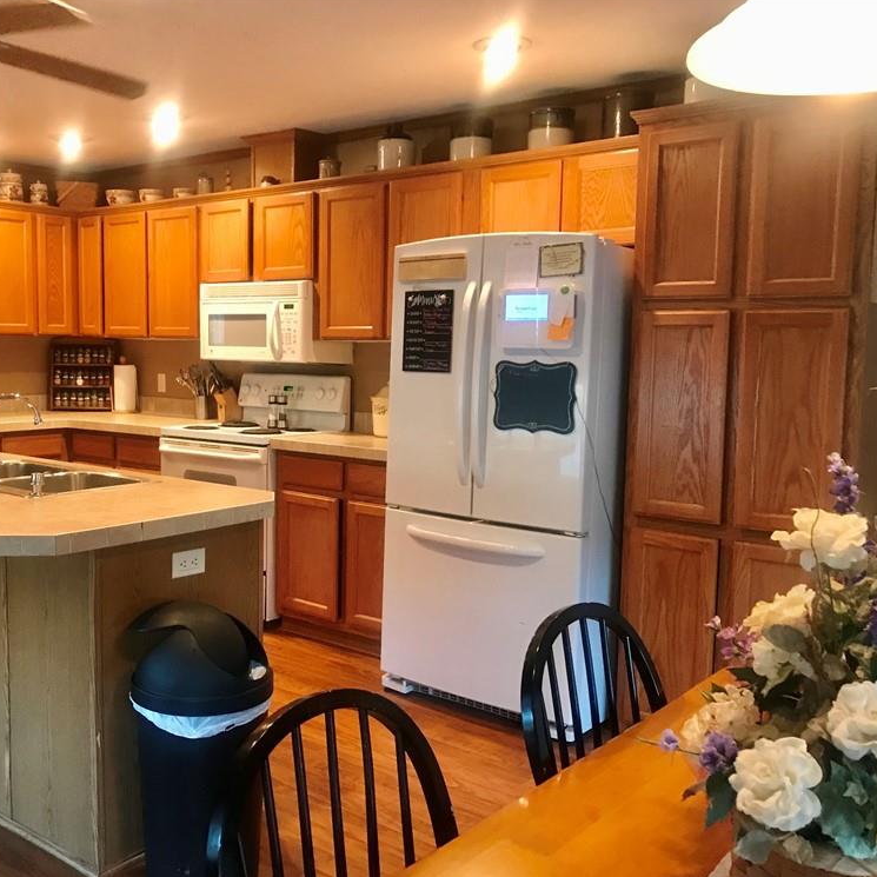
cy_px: 446
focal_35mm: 34
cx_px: 340
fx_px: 975
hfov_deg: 48.1
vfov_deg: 48.4
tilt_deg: -3.9
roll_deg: -1.6
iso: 100
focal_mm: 3.99
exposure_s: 1/15
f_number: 1.8
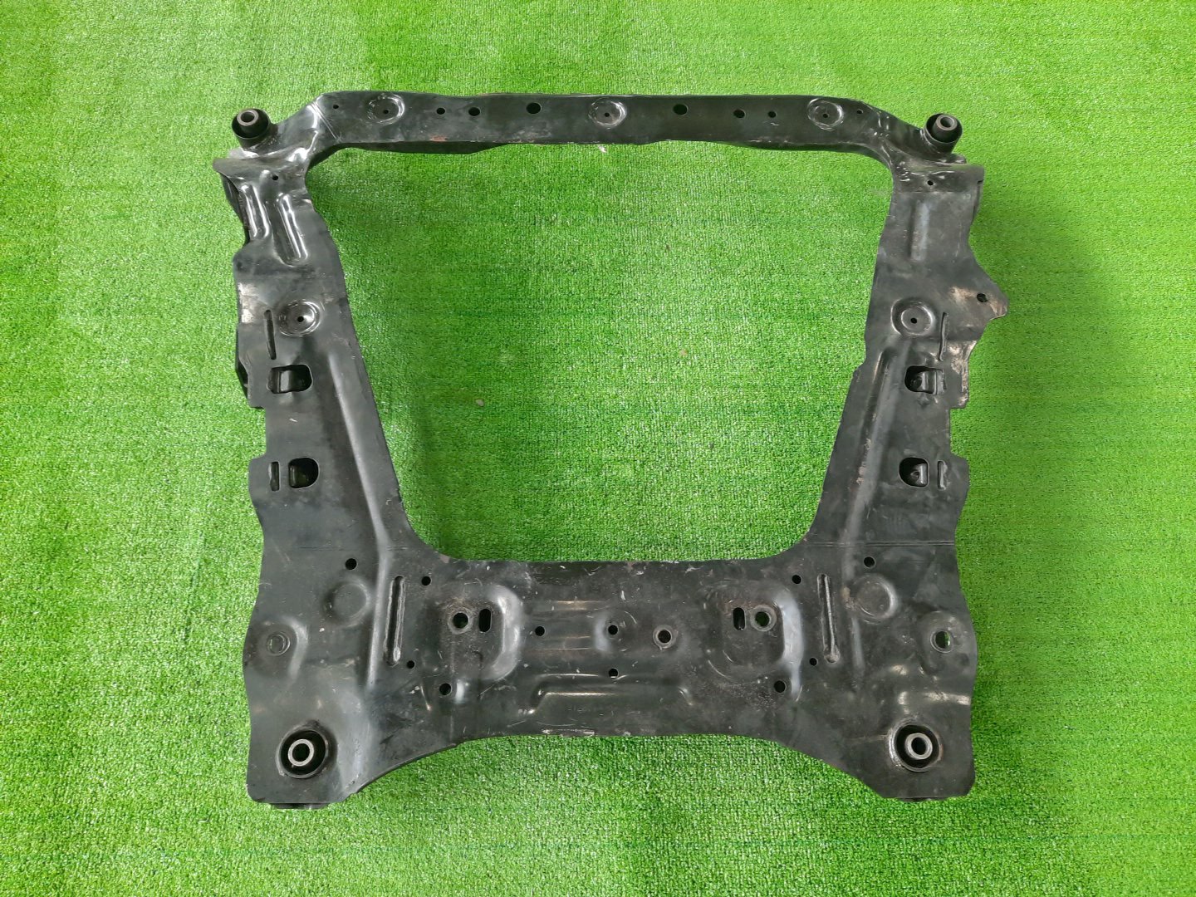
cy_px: 448
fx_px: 864
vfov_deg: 54.9
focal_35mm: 25
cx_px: 598
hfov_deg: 69.4
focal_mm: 4.6
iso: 225
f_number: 2
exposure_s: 1/50
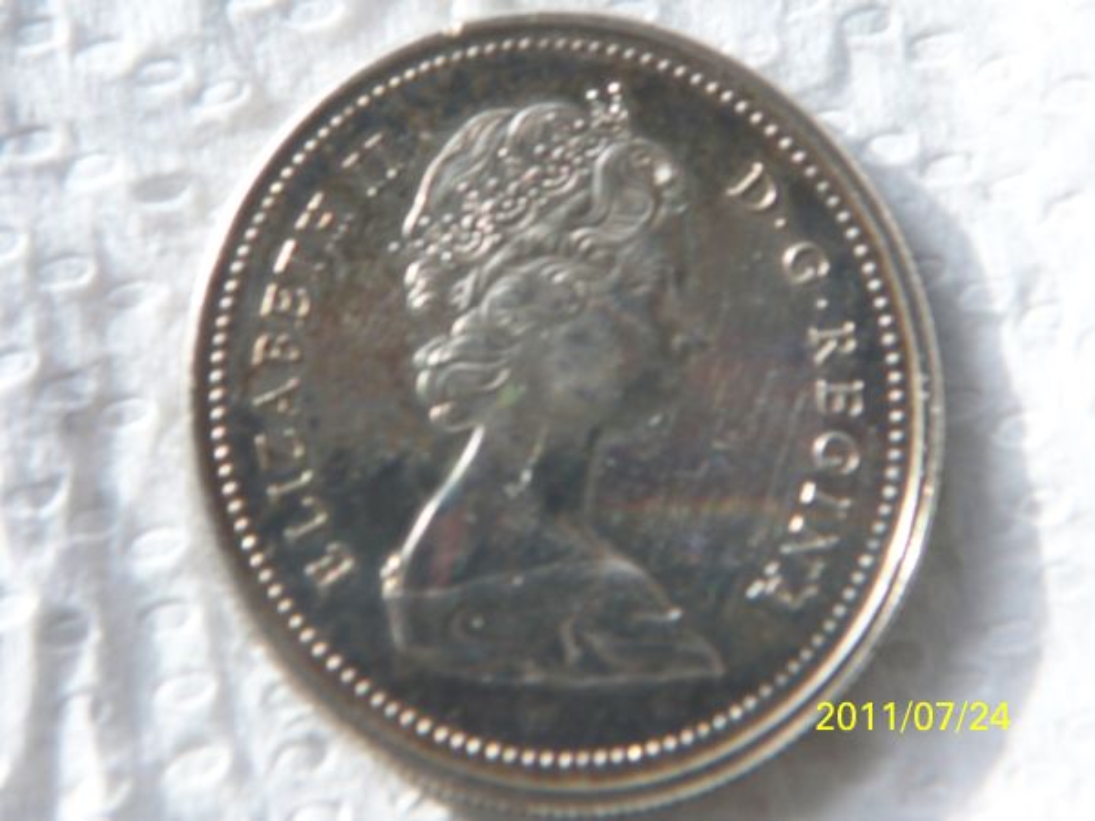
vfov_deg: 14.1
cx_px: 548
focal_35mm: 105
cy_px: 410
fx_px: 3321
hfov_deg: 18.7
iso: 200
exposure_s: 1/100
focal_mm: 18.8
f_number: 5.7
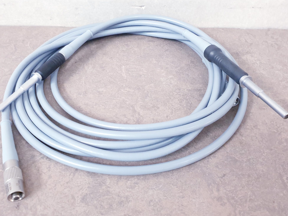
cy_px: 104
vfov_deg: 41.8
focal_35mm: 34
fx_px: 283
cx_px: 130
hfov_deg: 53.9
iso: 320
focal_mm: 4.3
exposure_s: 1/25
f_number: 2.4
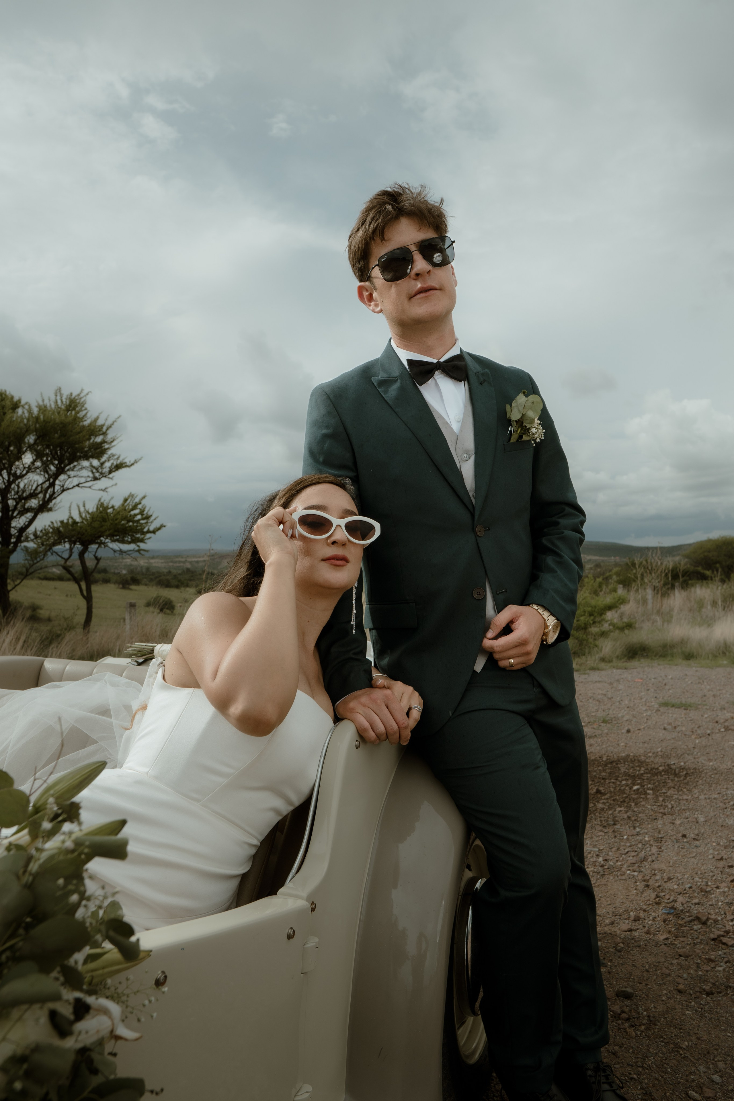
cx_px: 367
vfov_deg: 73.7
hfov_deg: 53.1
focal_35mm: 24
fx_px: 734
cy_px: 550
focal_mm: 16
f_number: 5
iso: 100
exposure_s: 1/500
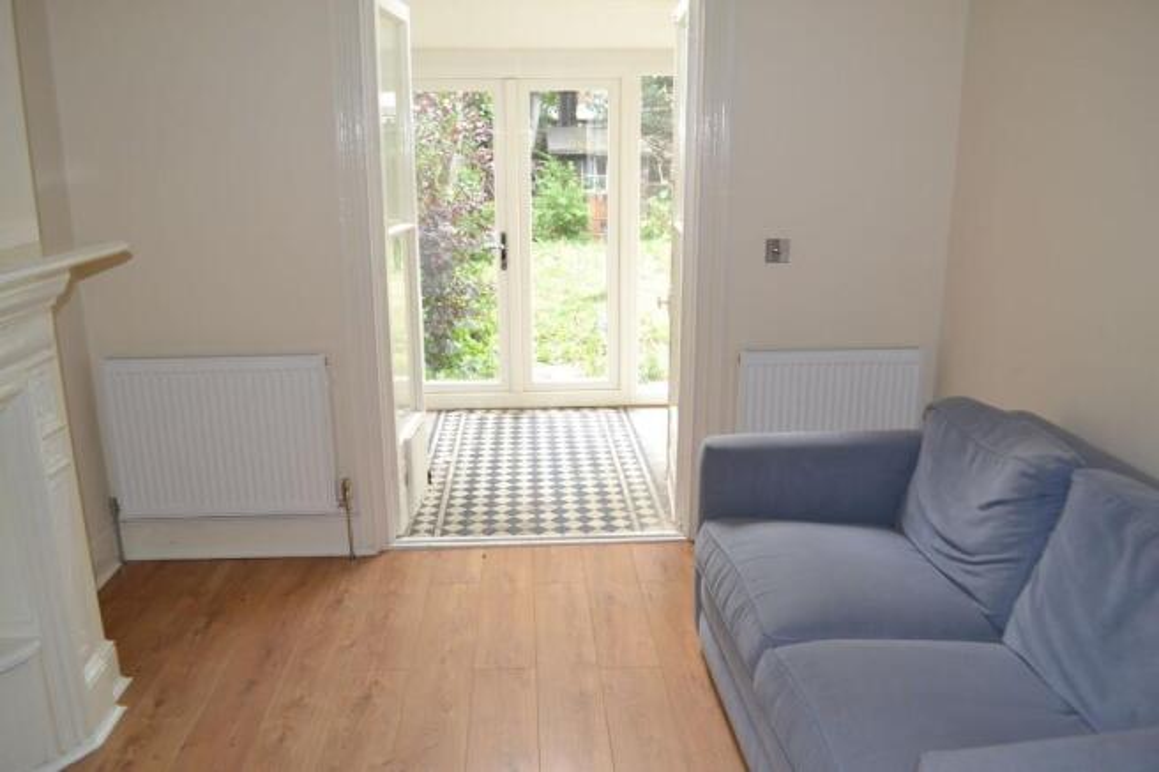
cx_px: 580
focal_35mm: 27
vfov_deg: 47.9
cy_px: 386
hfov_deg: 67.4
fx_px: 869
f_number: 4
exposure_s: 1/100
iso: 400
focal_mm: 18
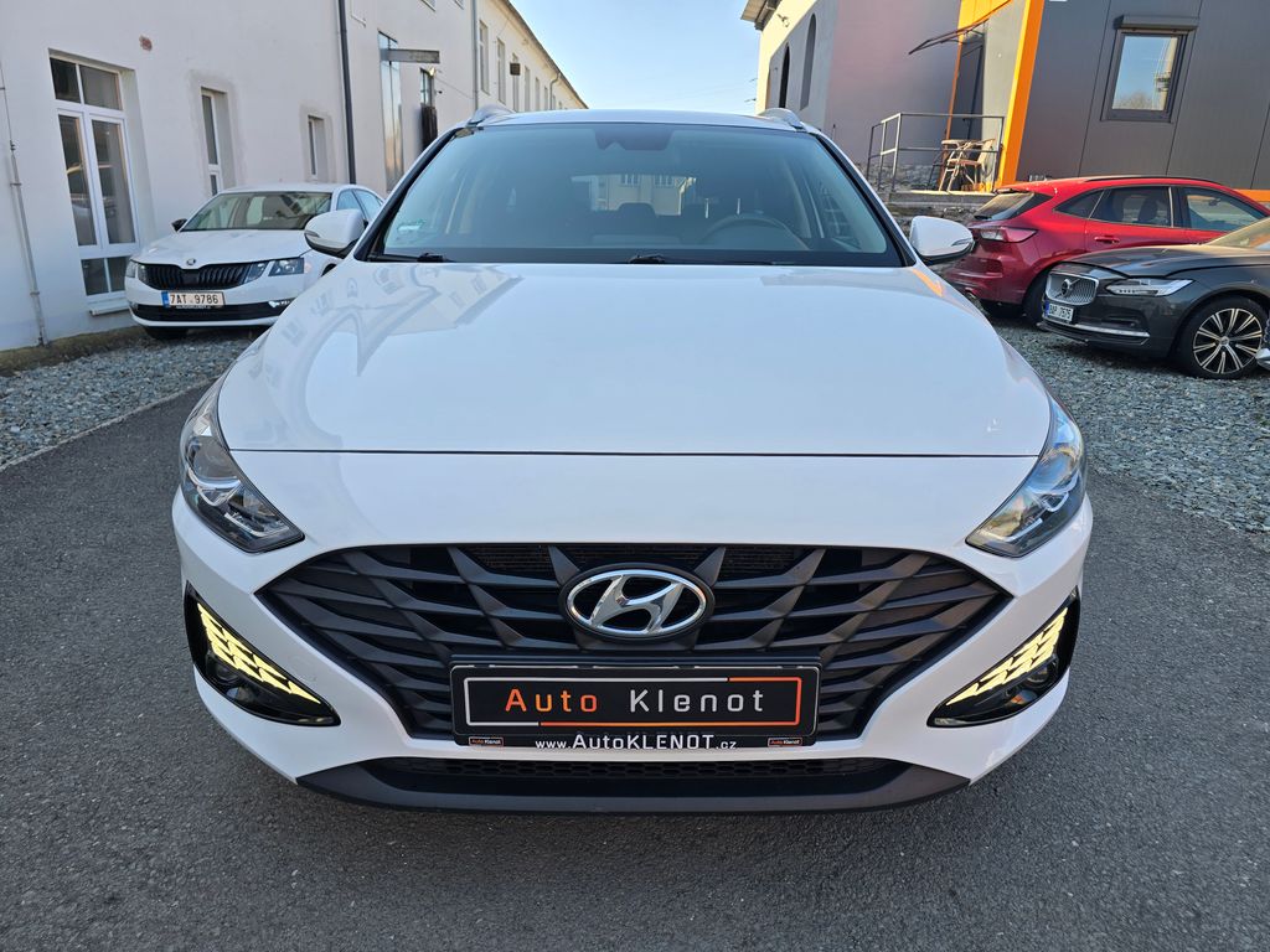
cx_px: 635
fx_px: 844
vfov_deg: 58.9
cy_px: 476
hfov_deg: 73.9
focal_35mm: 23
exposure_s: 1/242
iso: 12
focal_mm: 6.3
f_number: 1.7
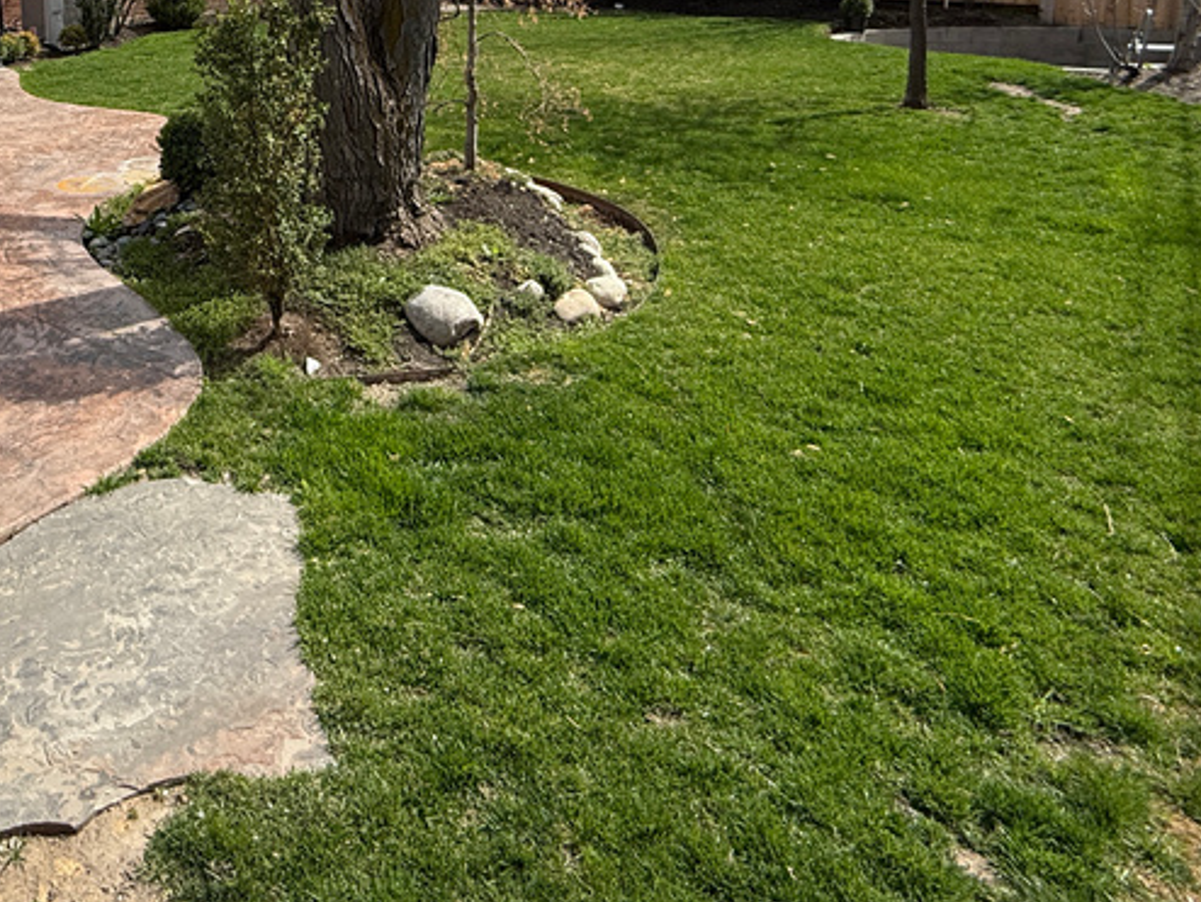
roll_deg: +1.0
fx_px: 1007
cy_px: 44
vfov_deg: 42.9
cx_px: 156
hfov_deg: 54.9
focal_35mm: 29
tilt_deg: -5.4
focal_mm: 2.22
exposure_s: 1/1017
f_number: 2.2
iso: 64
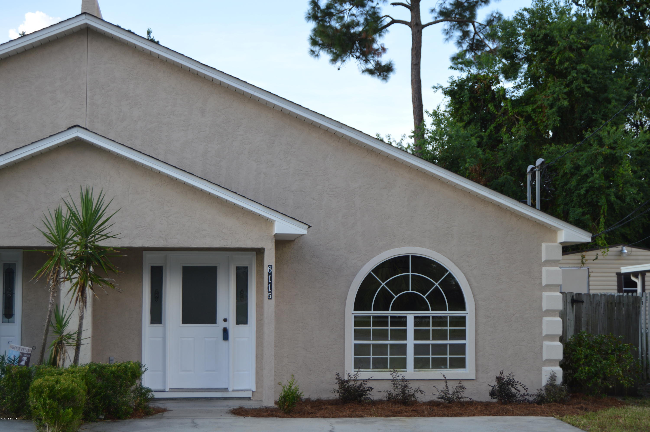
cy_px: 216
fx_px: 1218
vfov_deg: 20.1
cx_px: 325
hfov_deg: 29.9
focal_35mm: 68
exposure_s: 1/125
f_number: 5.6
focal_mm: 45
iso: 100
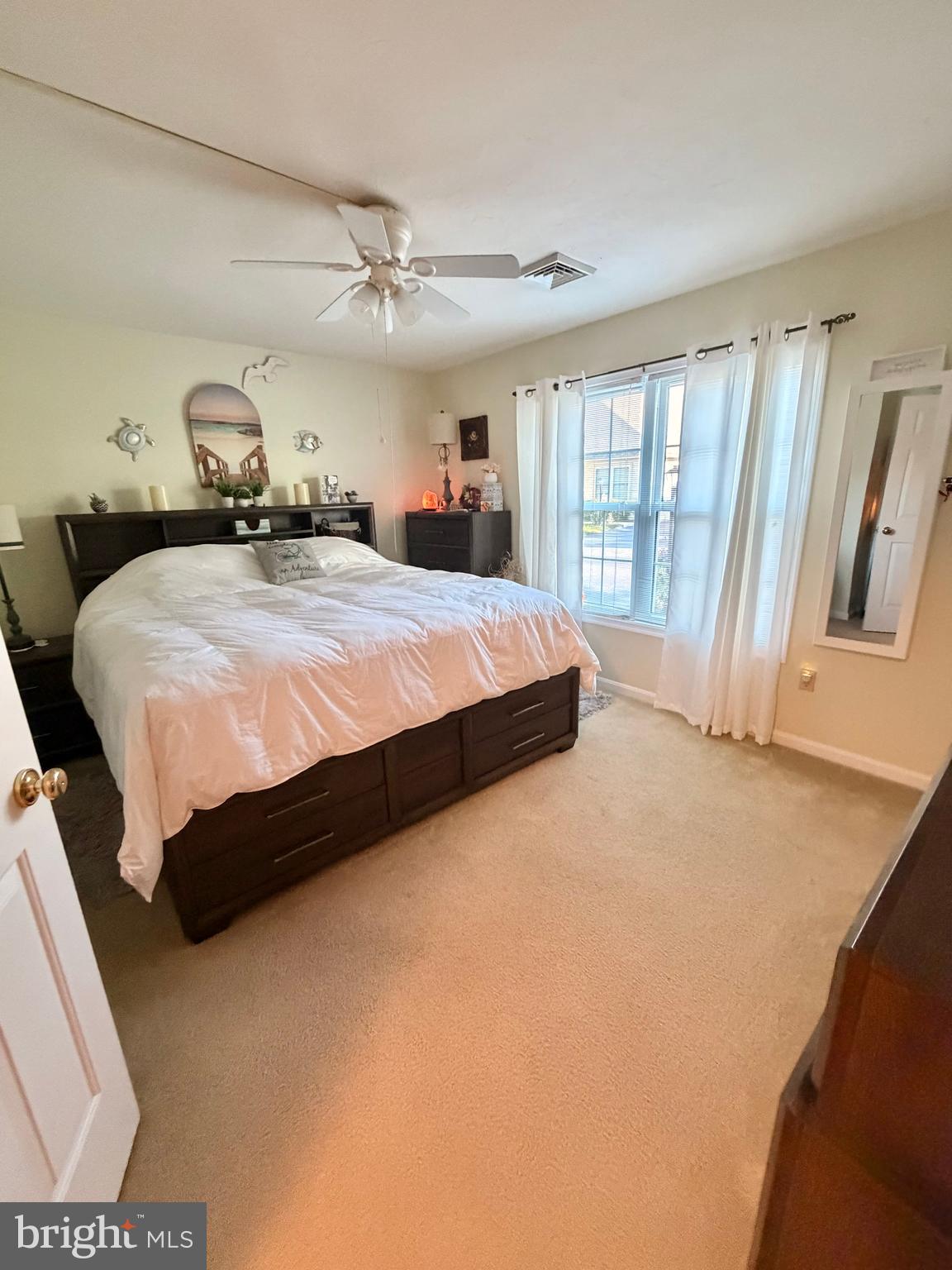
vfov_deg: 102.1
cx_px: 476
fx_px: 513
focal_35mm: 14
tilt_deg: -15.1
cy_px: 635
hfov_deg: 85.7
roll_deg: +2.6
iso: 640
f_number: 2.2
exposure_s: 1/60
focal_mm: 2.22
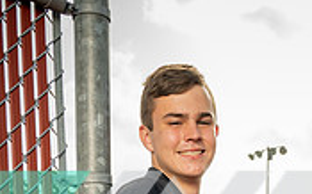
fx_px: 646
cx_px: 250
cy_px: 352
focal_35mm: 76
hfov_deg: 26.7
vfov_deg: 14.9
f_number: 6.3
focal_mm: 29
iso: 50
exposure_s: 1/250
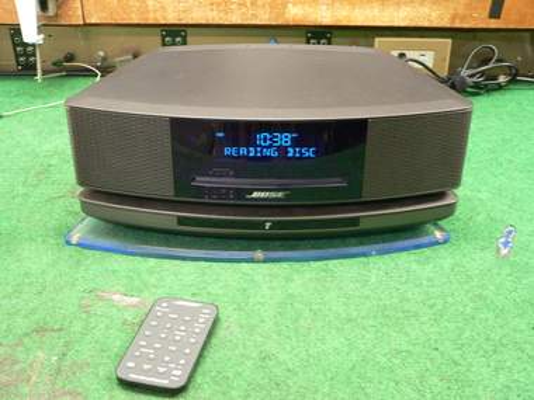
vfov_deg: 33.6
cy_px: 200
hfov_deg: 43.9
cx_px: 267
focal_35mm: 43
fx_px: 663
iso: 200
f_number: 2.8
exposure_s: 1/5
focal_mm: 7.1
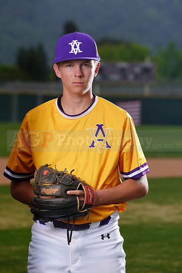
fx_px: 1607
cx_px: 91
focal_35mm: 212
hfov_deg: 6.5
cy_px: 136
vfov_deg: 9.7
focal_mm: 212
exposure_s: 1/250
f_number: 8
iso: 100
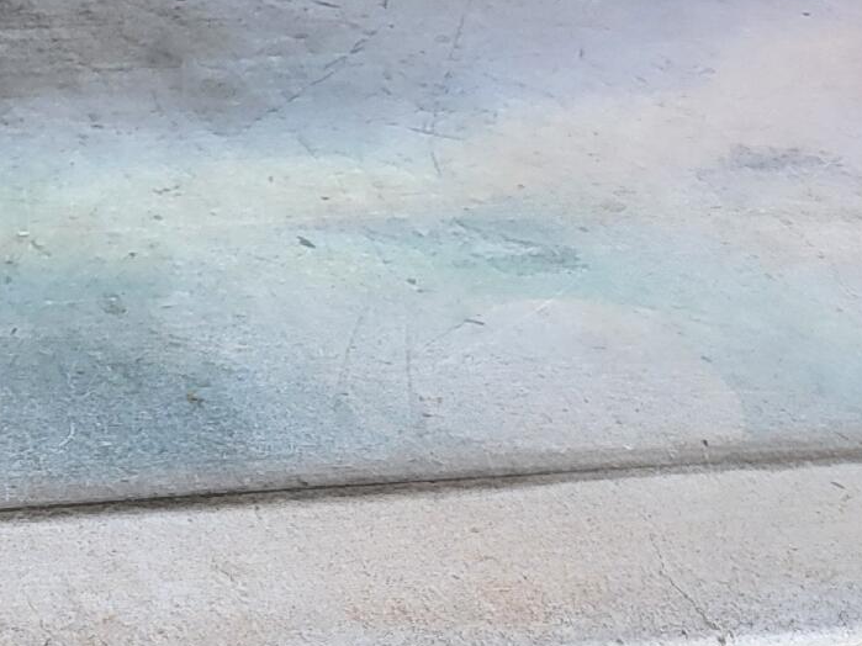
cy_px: -735
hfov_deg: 16.8
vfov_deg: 12.3
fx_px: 2564
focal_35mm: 103
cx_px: -528
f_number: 1.8
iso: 40
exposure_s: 1/309
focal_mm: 5
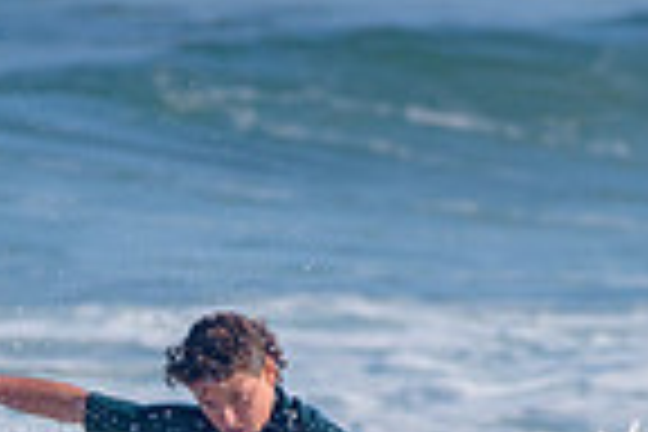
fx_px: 44439
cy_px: 900
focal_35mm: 2469
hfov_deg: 0.8
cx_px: 218
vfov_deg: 0.6
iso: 180
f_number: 5.6
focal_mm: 500
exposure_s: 1/2000
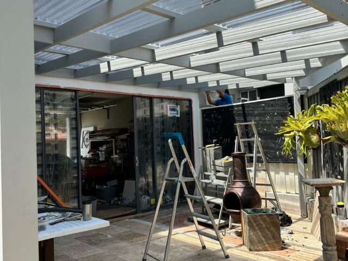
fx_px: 241
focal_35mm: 24
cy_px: 130
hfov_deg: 71.6
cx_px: 174
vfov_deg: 56.8
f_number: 1.78
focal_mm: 6.86
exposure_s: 1/2252
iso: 80
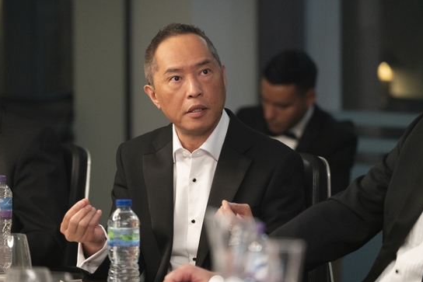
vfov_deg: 7.0
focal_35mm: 195
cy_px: 144
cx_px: 215
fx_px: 2292
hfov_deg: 10.5
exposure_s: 1/30
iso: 6400
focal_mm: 188
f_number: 4
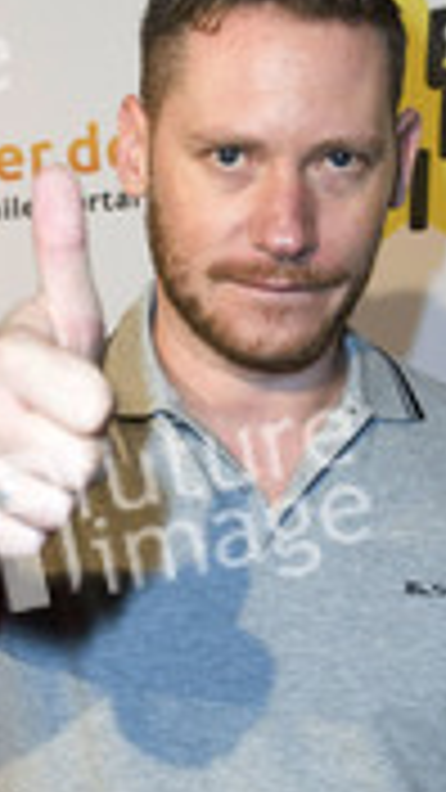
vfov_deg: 26.7
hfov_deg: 15.9
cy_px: 742
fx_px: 1598
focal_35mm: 76
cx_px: 273
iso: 1600
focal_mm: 32
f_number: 4.5
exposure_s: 1/200
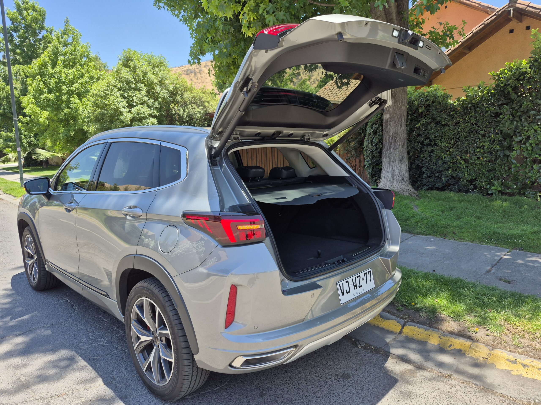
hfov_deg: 73.9
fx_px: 359
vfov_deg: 58.9
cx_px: 270
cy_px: 202
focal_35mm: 23
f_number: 1.8
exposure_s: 1/666
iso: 25
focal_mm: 5.4
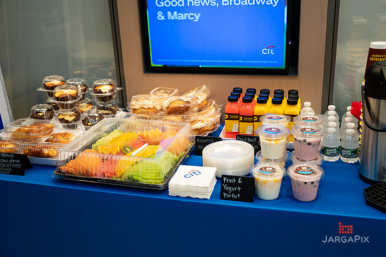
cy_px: 128
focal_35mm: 38
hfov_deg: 50.7
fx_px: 408
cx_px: 199
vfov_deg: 35.0
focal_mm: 36
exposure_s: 1/200
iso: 400
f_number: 3.2
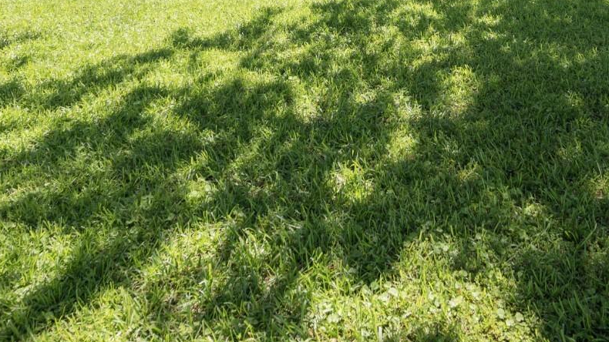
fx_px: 614
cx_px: 375
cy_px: -121
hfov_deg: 52.3
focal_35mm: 38
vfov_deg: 25.9
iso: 100
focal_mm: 14
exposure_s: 1/125
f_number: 5.6
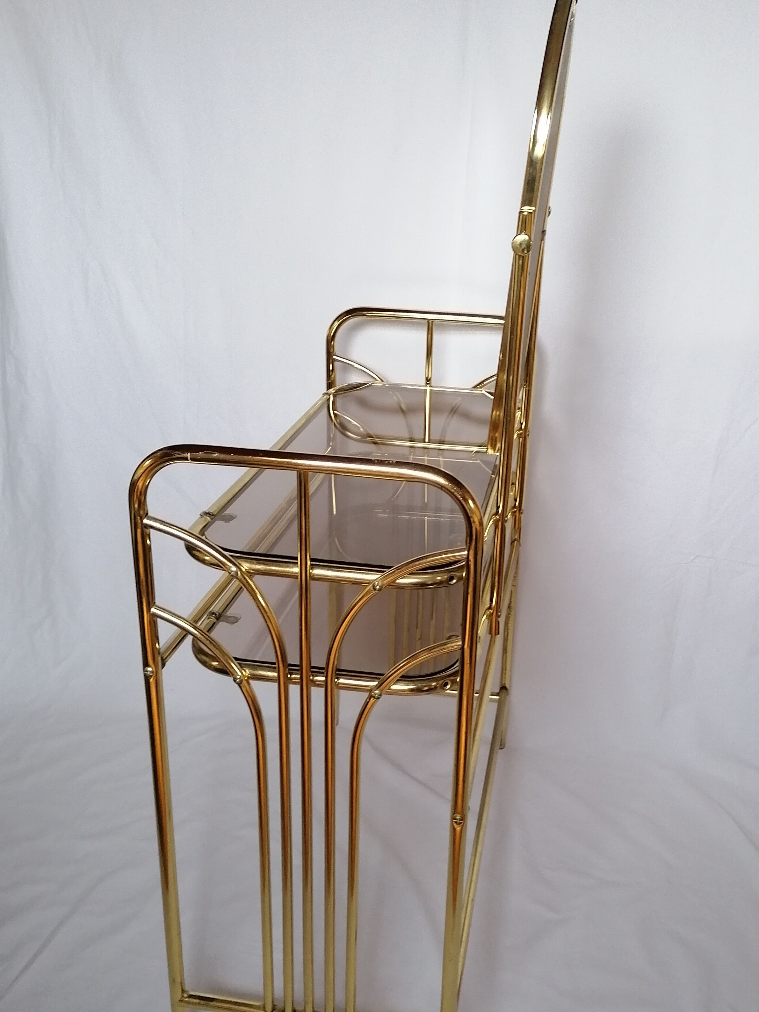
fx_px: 994
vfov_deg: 53.9
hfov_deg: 41.7
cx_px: 431
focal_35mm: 34
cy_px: 543
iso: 160
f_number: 1.8
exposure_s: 1/50
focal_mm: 4.75
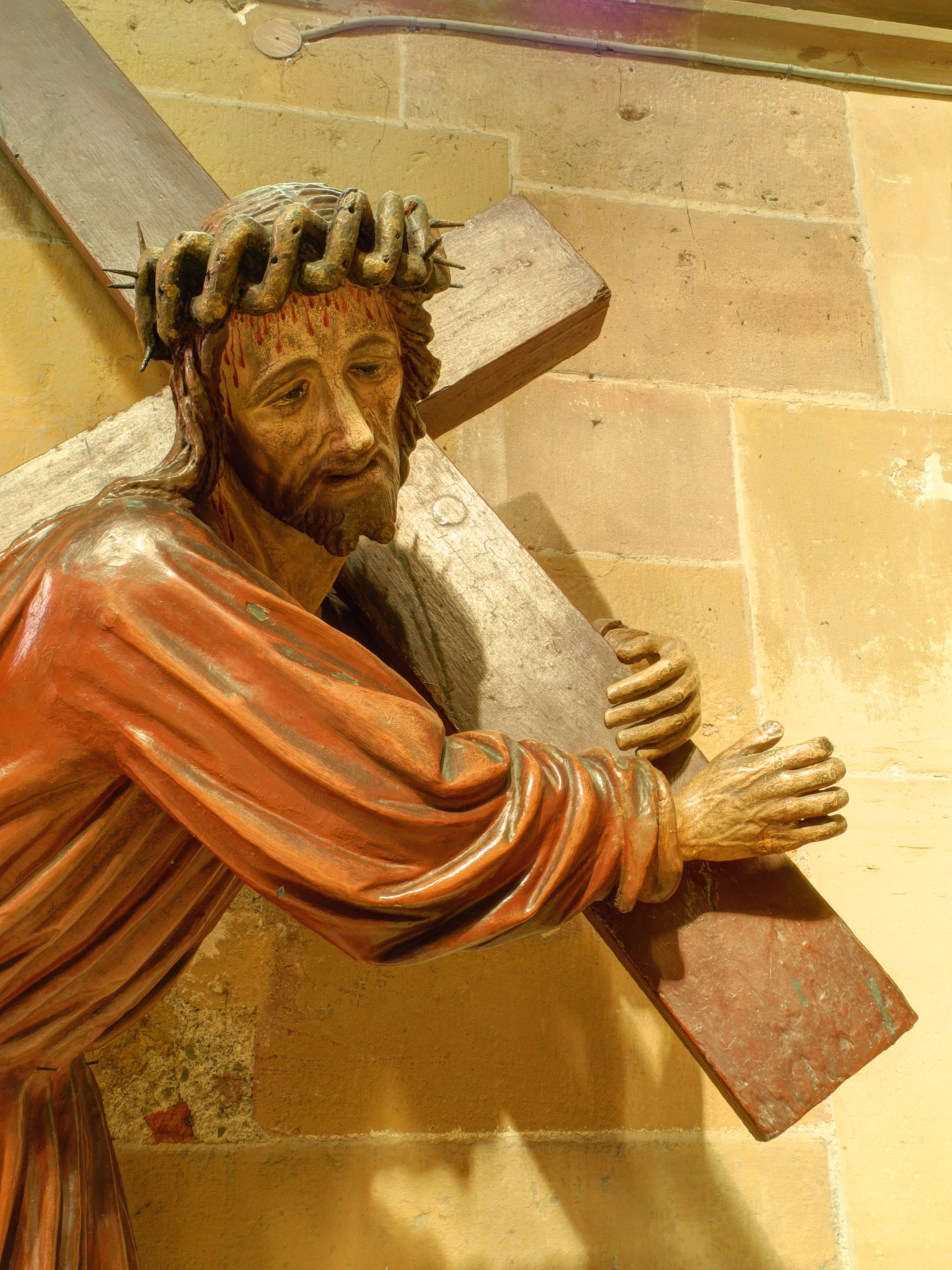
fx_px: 1284
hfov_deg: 40.7
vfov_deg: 52.6
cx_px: 476
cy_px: 635
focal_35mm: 35
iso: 100
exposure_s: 6
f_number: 8
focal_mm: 7.4
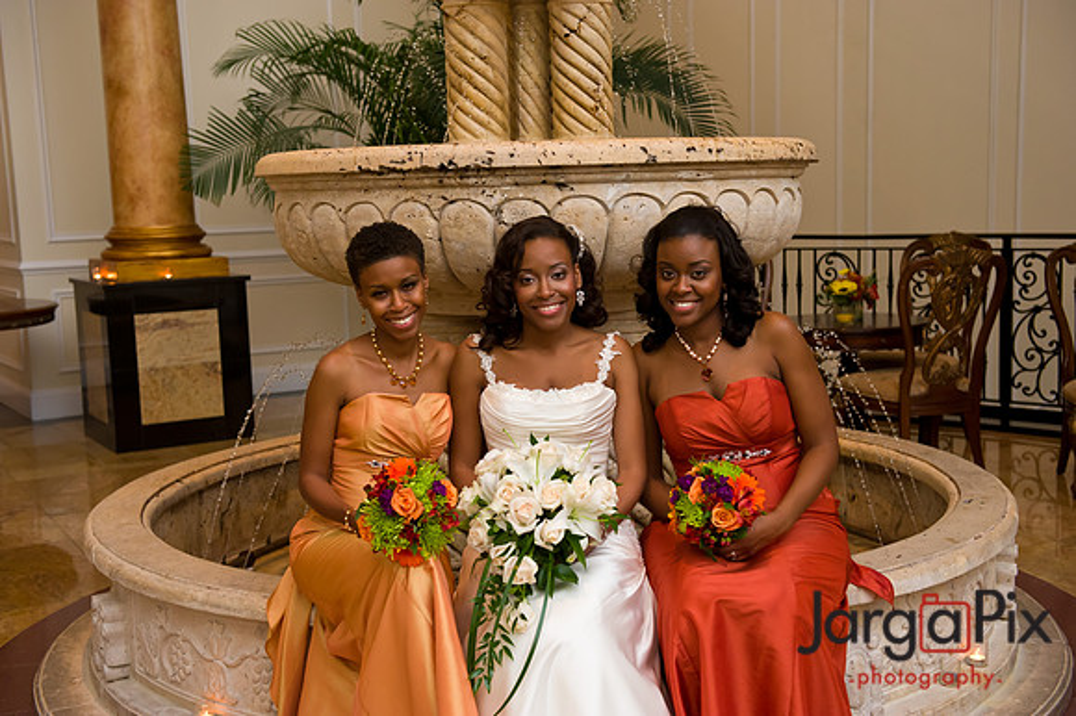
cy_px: 358
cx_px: 538
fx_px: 1434
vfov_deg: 28.0
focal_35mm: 48
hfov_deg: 41.1
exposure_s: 1/50
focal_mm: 48
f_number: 4
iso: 1600
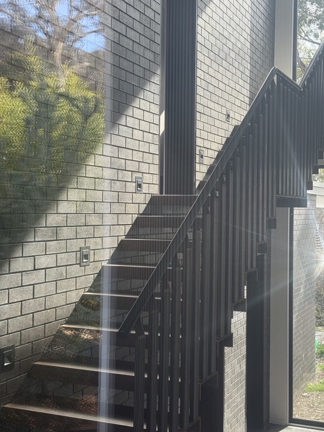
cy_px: 206
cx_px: 165
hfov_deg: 28.0
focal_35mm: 52
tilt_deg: +0.4
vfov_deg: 36.8
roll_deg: -1.0
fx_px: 649
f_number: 1.78
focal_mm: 6.76
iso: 50
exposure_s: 1/193
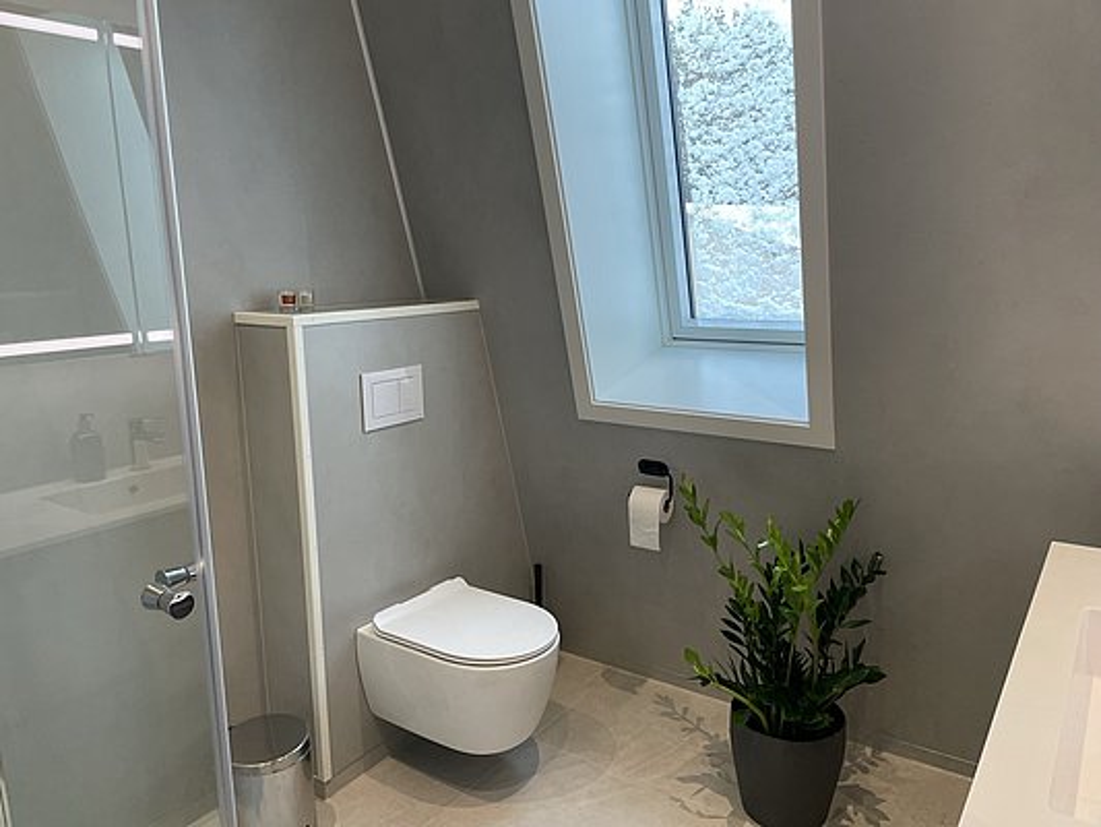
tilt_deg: -10.8
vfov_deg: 53.1
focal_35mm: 26
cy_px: 414
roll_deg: +1.6
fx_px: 827
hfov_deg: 67.3
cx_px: 550
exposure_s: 1/108
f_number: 1.6
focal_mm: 4.2
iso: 64
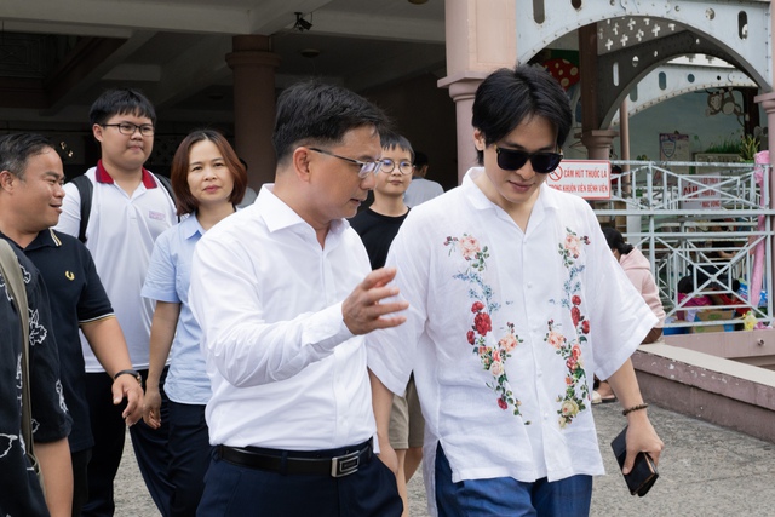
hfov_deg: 54.4
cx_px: 388
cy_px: 258
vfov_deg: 37.9
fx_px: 754
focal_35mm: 35
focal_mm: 35
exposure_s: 1/160
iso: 800
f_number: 13
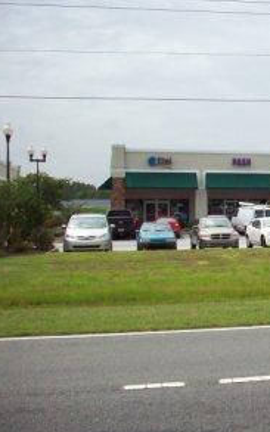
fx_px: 707
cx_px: 316
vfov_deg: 34.0
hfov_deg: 20.4
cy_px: 199
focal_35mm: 60
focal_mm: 6.2
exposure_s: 1/1009
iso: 160
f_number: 5.6
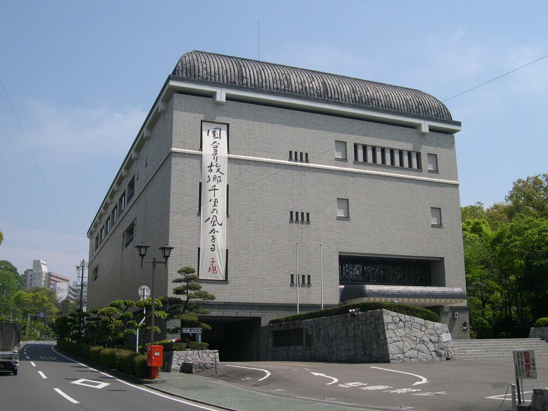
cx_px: 274
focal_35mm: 38
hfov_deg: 49.0
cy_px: 206
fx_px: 602
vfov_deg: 37.7
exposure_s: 1/257
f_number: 7.6
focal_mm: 8
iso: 100
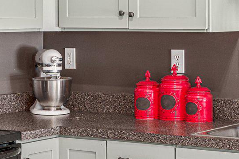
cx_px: 148
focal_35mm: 133
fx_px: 883
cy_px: 89
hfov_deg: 15.4
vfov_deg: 10.3
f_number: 7.1
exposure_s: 1
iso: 320
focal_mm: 35
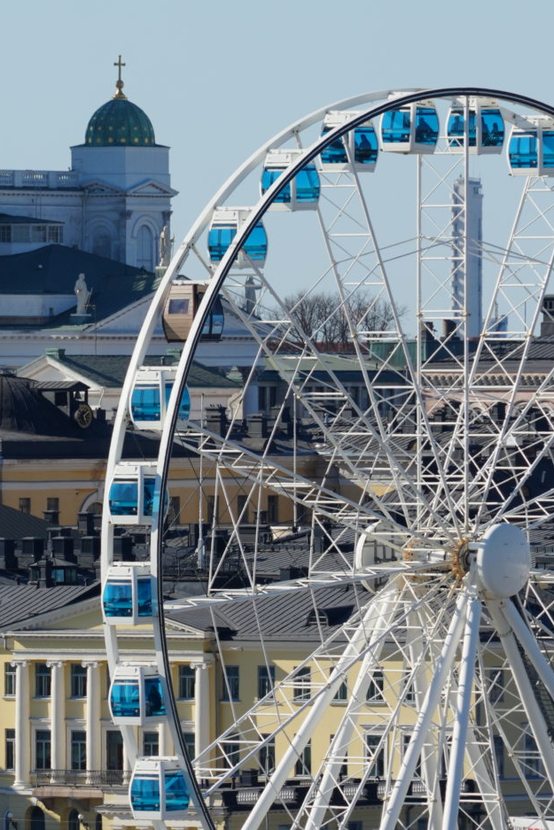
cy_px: 509
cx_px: 136
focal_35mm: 609
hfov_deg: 2.3
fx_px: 14051
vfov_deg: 3.4
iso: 100
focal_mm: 223
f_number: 8
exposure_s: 1/320
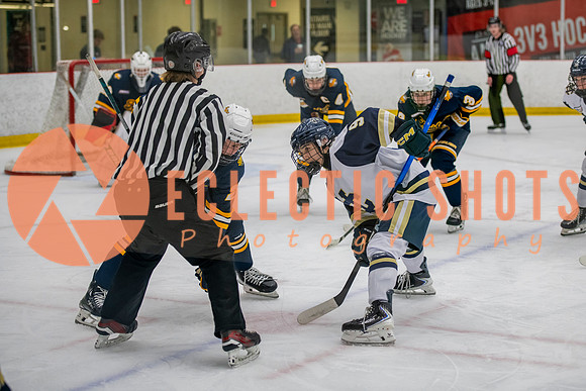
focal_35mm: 89
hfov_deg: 22.9
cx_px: 324
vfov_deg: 15.4
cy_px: 180
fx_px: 1448
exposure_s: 1/640
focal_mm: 80
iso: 2000
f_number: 3.2
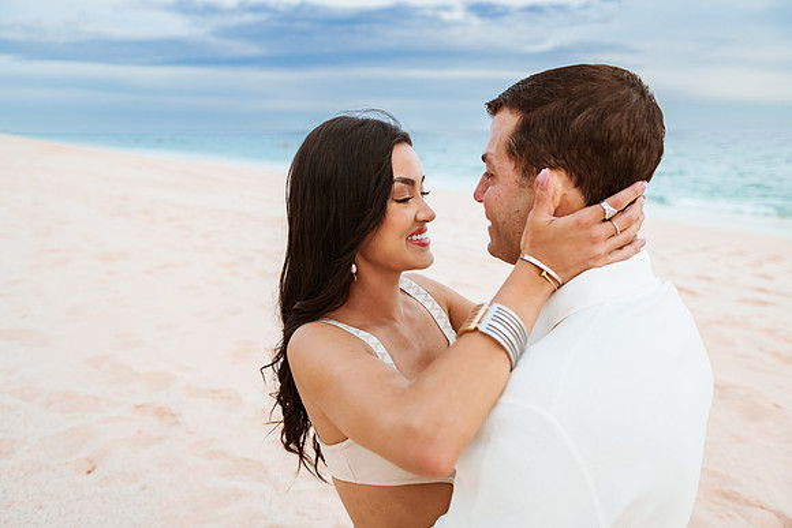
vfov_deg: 51.0
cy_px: 264
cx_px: 385
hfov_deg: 71.1
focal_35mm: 25
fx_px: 554
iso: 250
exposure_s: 1/4000
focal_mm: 24
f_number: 2.8
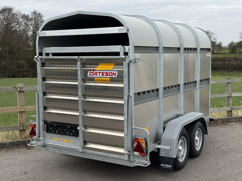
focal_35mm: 48
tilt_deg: -7.0
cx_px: 121
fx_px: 336
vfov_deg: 30.3
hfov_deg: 39.7
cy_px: 90
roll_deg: +1.5
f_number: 1.78
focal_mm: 6.76
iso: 64
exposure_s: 1/783
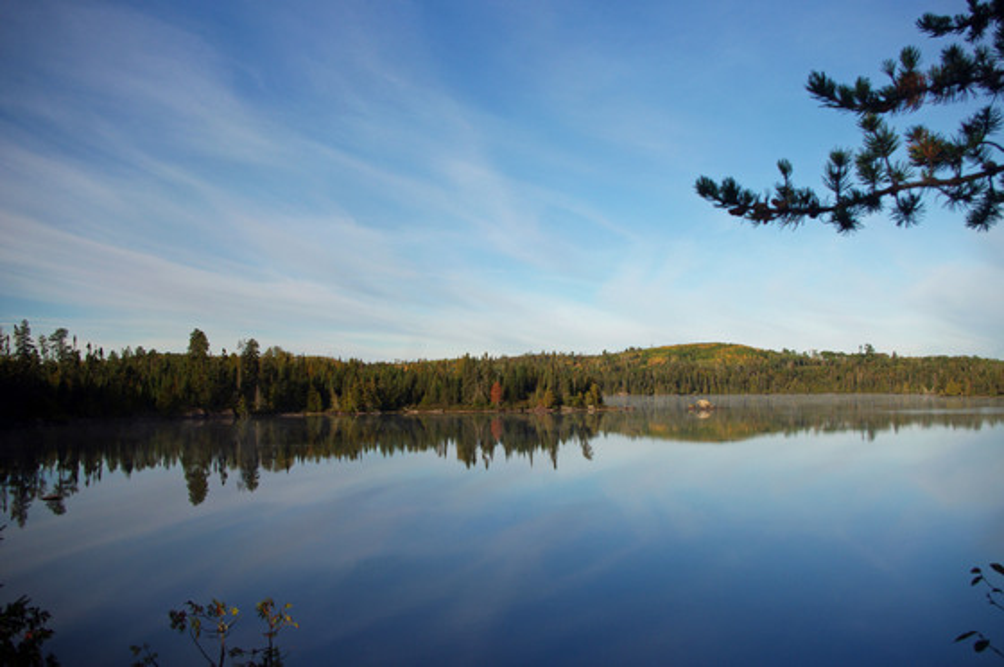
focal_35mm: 31
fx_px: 864
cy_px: 334
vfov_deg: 42.2
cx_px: 502
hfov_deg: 60.3
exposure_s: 1/400
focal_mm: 21.25
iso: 200
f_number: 5.6
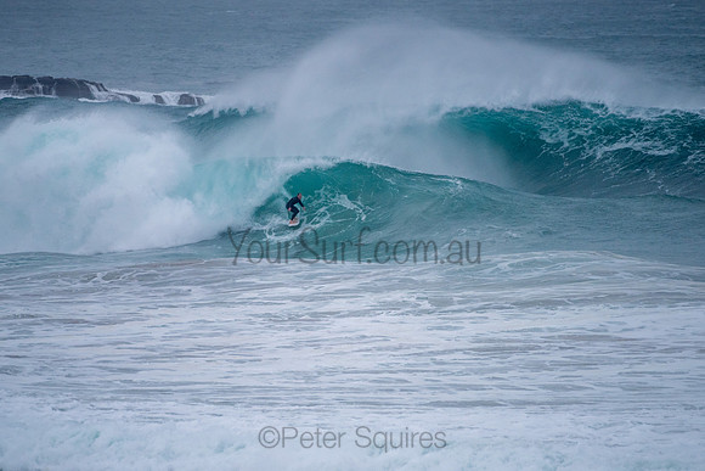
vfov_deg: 2.2
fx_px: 12011
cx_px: 339
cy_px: 218
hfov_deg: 3.4
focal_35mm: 613
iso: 500
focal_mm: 500
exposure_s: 1/1250
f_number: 5.6
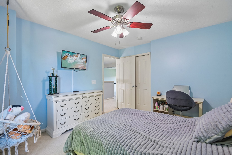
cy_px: 78
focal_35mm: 16
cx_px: 116
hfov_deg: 96.7
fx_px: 103
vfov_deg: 73.7
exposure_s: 1/15
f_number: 8
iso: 400
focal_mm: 16
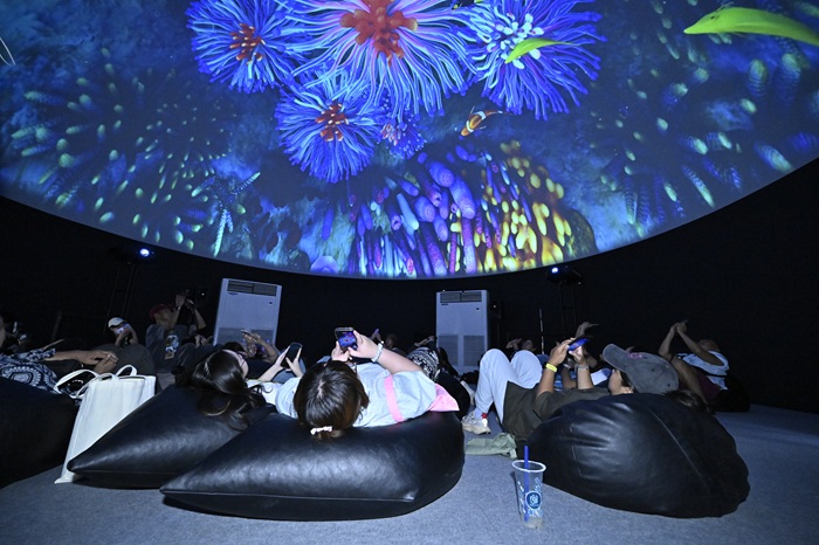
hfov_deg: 104.3
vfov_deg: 81.2
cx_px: 410
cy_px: 272
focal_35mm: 14
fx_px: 318
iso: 5000
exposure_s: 1/100
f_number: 4
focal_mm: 14
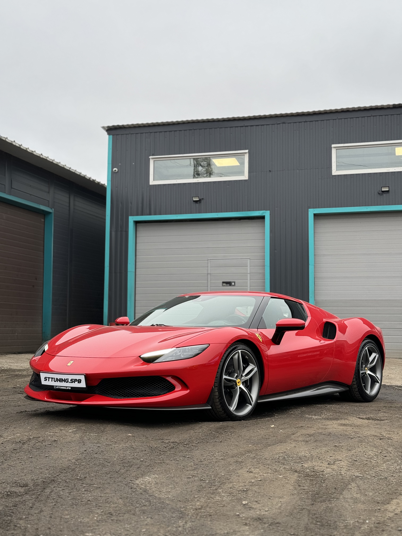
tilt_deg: +5.1
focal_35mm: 48
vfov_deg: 39.7
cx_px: 201
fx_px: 743
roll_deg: -0.4
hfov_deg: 30.3
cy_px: 268
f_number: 1.78
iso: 64
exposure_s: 1/278
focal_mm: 6.76
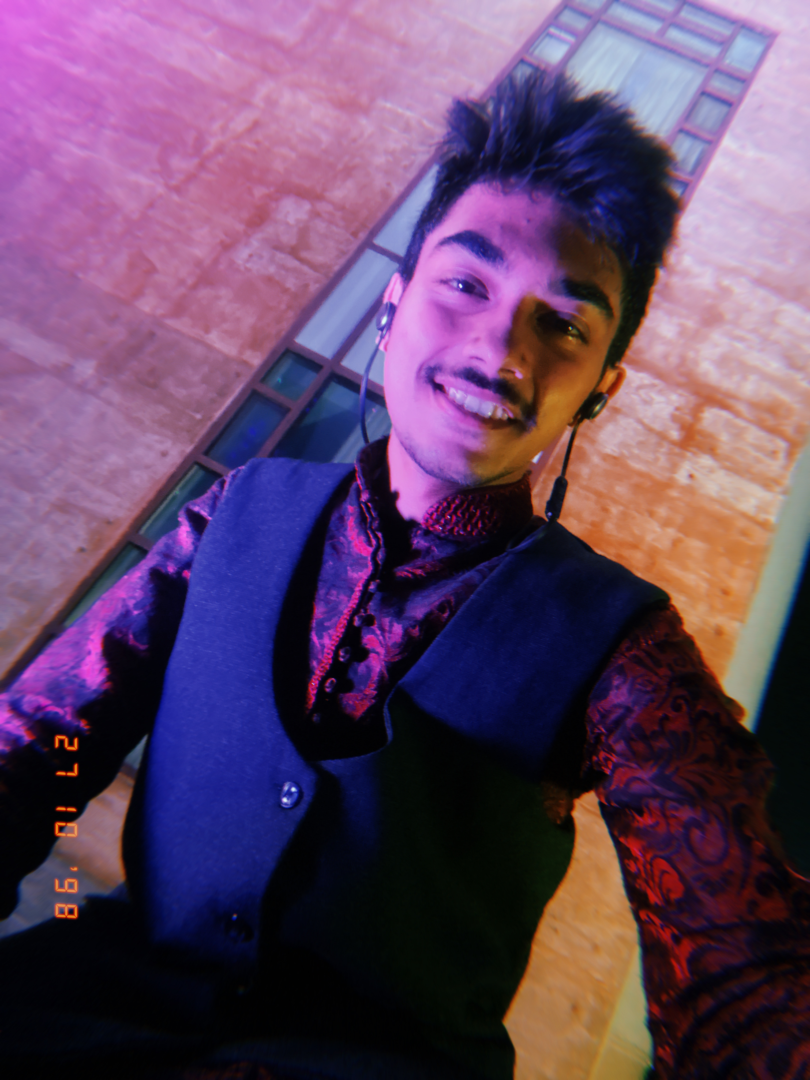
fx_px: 718
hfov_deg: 58.9
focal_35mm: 23
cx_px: 405
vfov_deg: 73.9
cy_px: 540
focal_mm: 2.71
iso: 1250
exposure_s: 1/14
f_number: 2.2
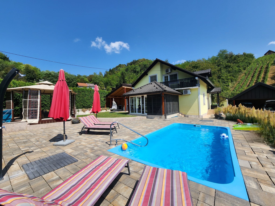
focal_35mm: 13
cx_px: 138
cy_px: 103
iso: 50
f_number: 2.2
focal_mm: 2.2
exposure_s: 1/2500
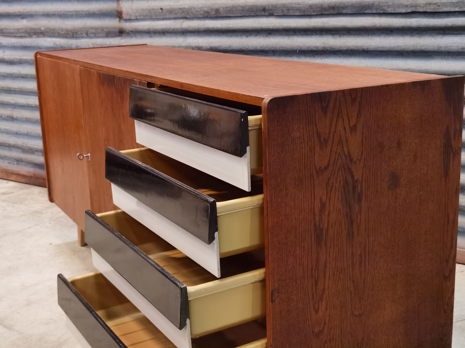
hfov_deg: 39.7
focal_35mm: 48
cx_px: 232
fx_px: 645
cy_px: 174
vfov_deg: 30.3
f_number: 1.9
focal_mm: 6.71
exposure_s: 1/33.3
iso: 640
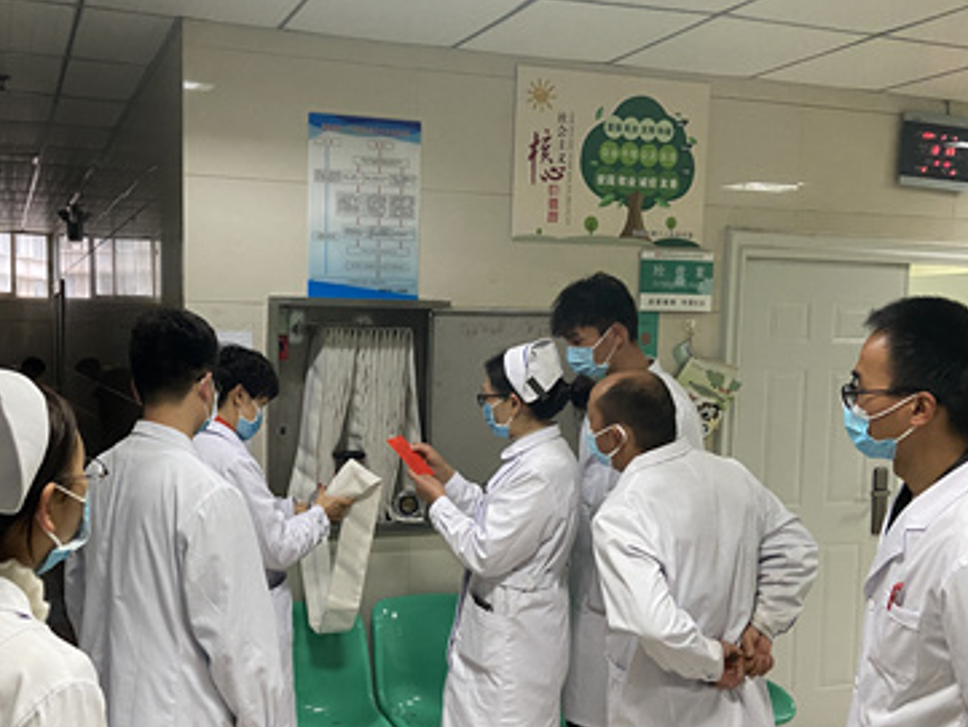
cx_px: 341
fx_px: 1007
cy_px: 431
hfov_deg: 50.6
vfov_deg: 39.5
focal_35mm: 36
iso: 320
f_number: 1.8
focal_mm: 4.25
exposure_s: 1/50
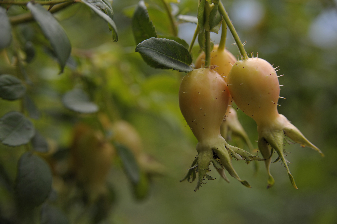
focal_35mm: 105
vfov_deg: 13.0
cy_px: 112
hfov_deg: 19.5
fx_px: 982
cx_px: 168
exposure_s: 1/125
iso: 200
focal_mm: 105
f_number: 6.3
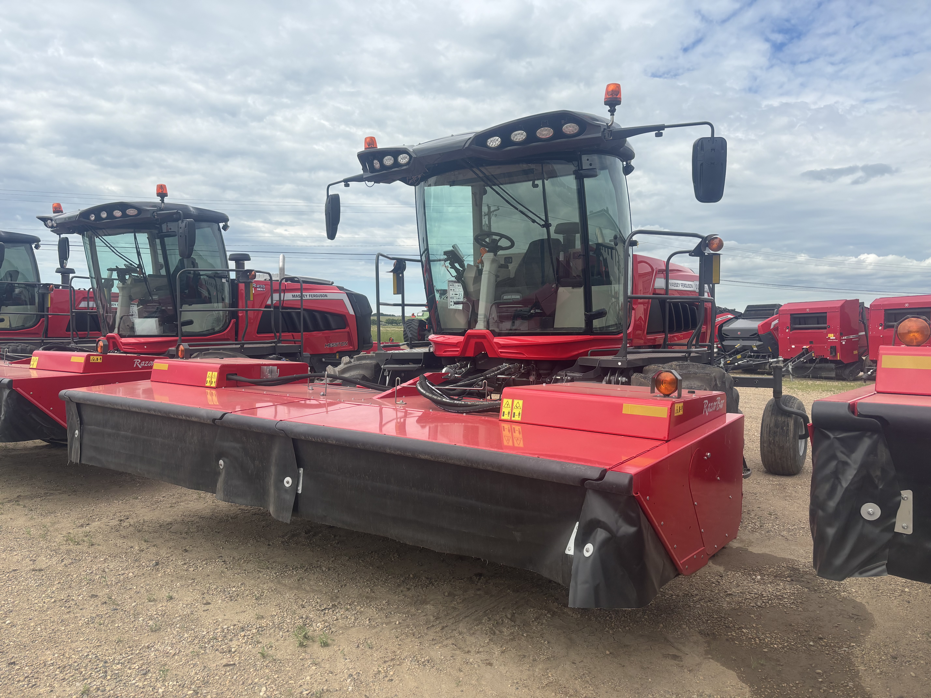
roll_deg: +0.1
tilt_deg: -3.0
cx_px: 466
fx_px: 699
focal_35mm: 26
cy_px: 349
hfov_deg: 67.3
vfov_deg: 53.1
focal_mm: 5.96
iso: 50
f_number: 1.6
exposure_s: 1/3413
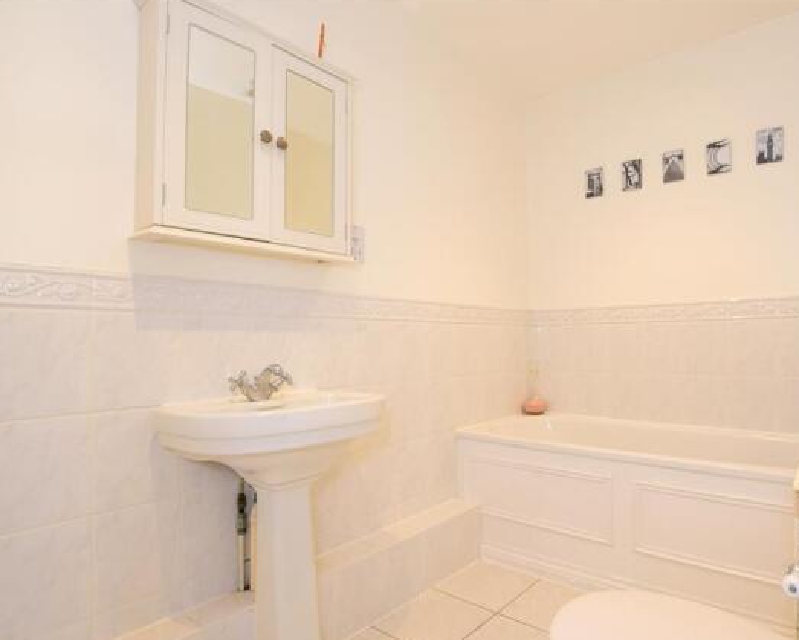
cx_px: 489
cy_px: 325
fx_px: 480
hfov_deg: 78.4
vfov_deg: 67.4
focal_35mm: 20
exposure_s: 1/30
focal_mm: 11.5
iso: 400
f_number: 6.3
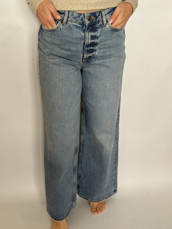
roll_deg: -0.5
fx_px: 318
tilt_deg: -25.6
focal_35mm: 48
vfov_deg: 39.7
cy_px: 114
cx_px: 86
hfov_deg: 30.3
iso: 100
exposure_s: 1/97
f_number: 1.78
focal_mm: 6.76
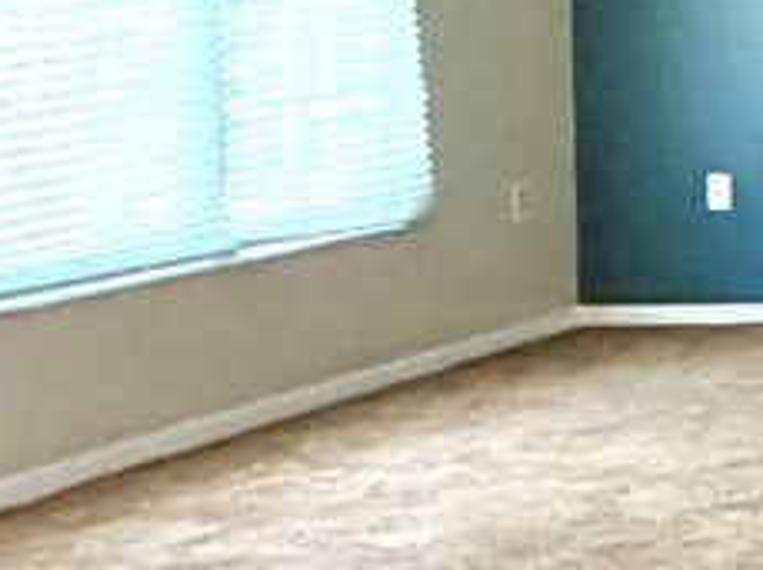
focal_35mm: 98
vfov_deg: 14.8
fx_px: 2157
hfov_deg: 13.1
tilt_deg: -1.8
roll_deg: +0.6
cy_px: 10
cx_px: 1989
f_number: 2.2
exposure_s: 1/60
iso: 320
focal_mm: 2.22
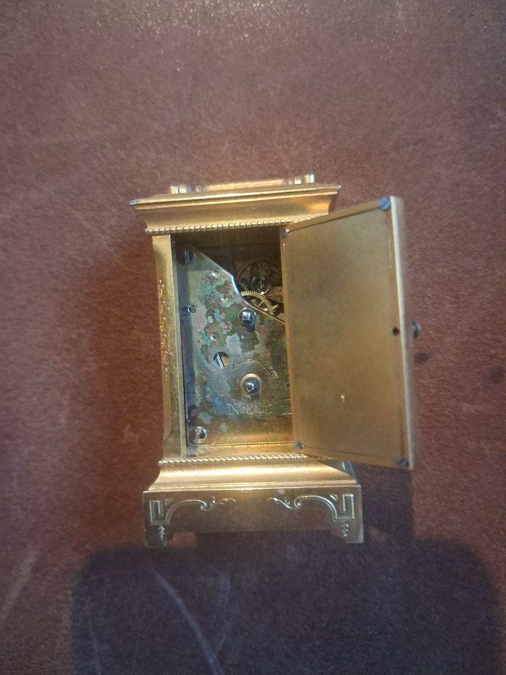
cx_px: 253
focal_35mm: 27
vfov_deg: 65.3
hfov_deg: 51.4
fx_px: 526
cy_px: 338
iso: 1000
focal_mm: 4
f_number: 1.8
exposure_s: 1/25
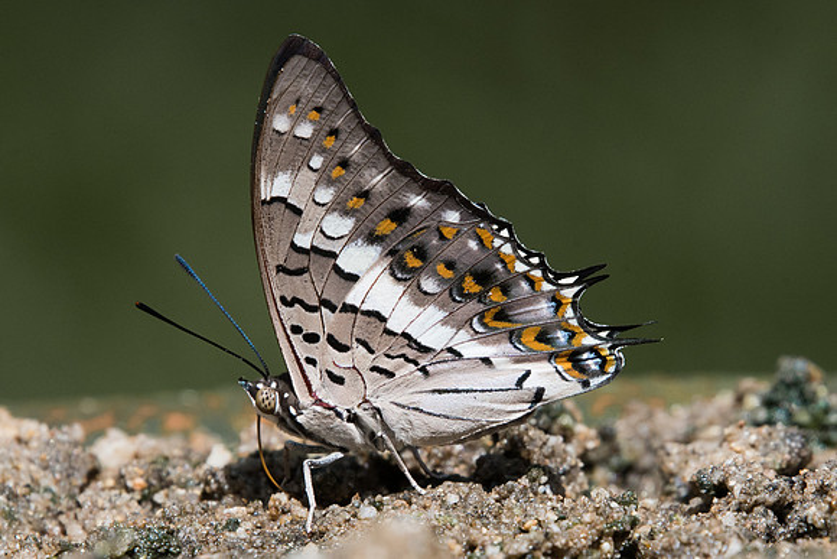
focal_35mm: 780
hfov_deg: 2.6
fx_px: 18133
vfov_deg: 1.8
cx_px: 544
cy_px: 297
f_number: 13
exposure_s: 1/500
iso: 800
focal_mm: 400
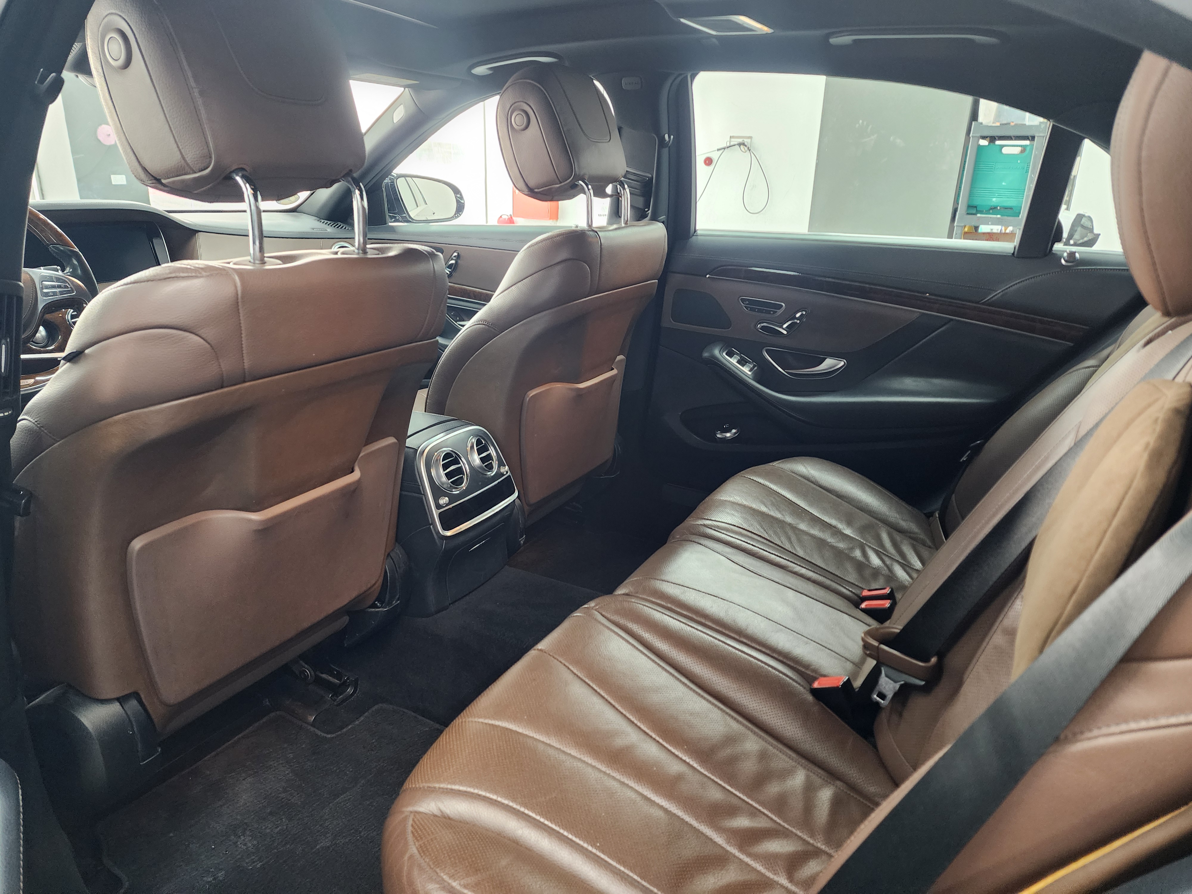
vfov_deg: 58.9
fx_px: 792
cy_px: 447
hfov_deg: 73.9
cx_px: 596
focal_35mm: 23
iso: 400
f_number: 1.8
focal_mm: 6.4
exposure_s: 1/120
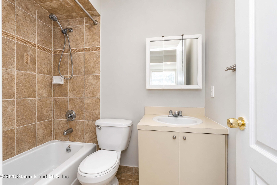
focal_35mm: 15
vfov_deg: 77.3
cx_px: 138
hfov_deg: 100.4
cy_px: 92
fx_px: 115
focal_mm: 10
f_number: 9
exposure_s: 1/80
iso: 1250
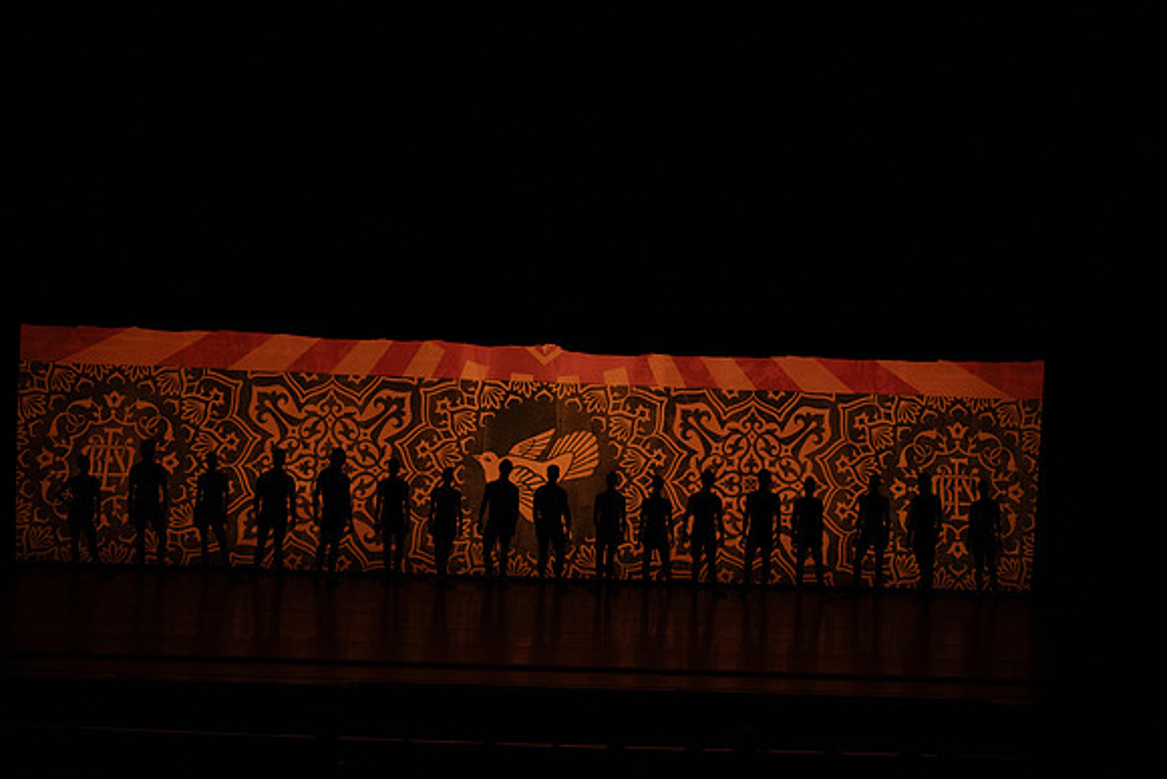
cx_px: 584
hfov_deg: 20.4
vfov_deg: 13.7
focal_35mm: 100
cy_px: 390
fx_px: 3242
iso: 6400
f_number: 6.3
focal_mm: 100
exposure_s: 1/400
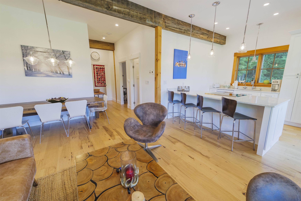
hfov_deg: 104.3
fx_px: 117
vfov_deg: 81.2
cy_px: 100
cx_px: 150
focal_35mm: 14
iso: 1250
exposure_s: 1/200
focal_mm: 14
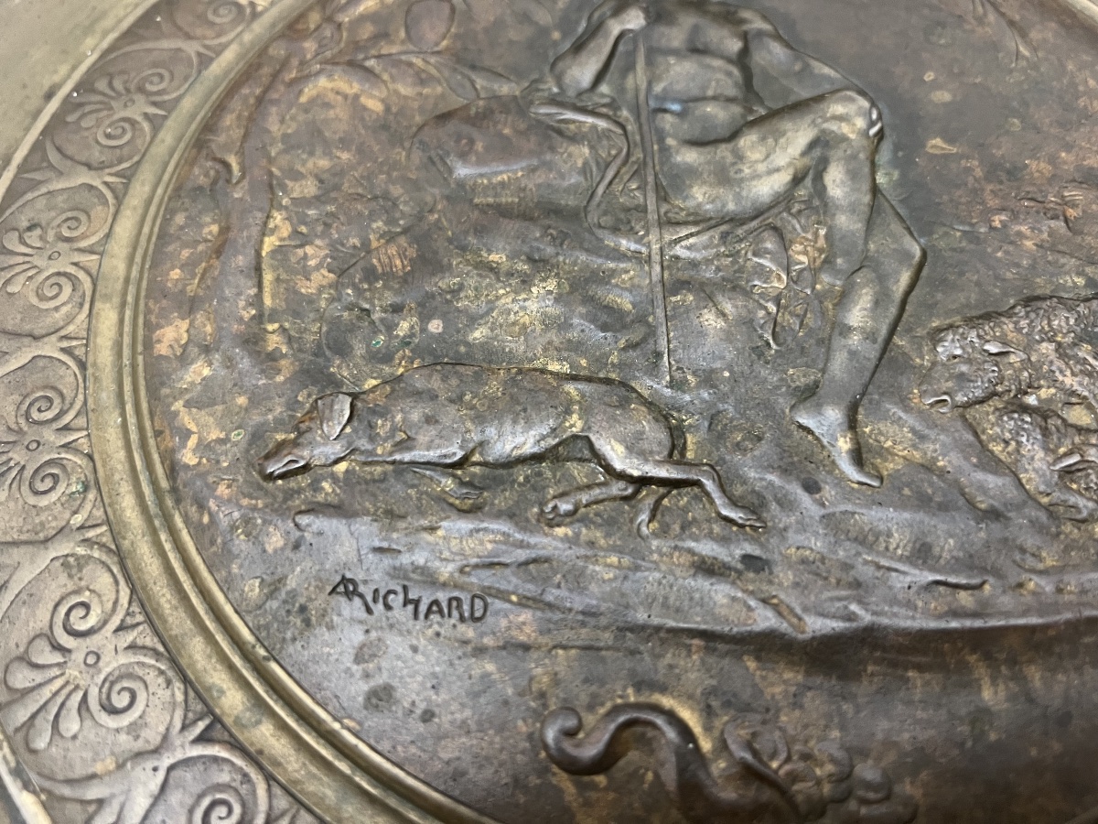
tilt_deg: -6.0
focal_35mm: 26
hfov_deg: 67.3
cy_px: 412
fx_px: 825
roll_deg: +1.1
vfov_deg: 53.1
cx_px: 549
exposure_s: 1/40
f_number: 1.5
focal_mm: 5.7
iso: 500
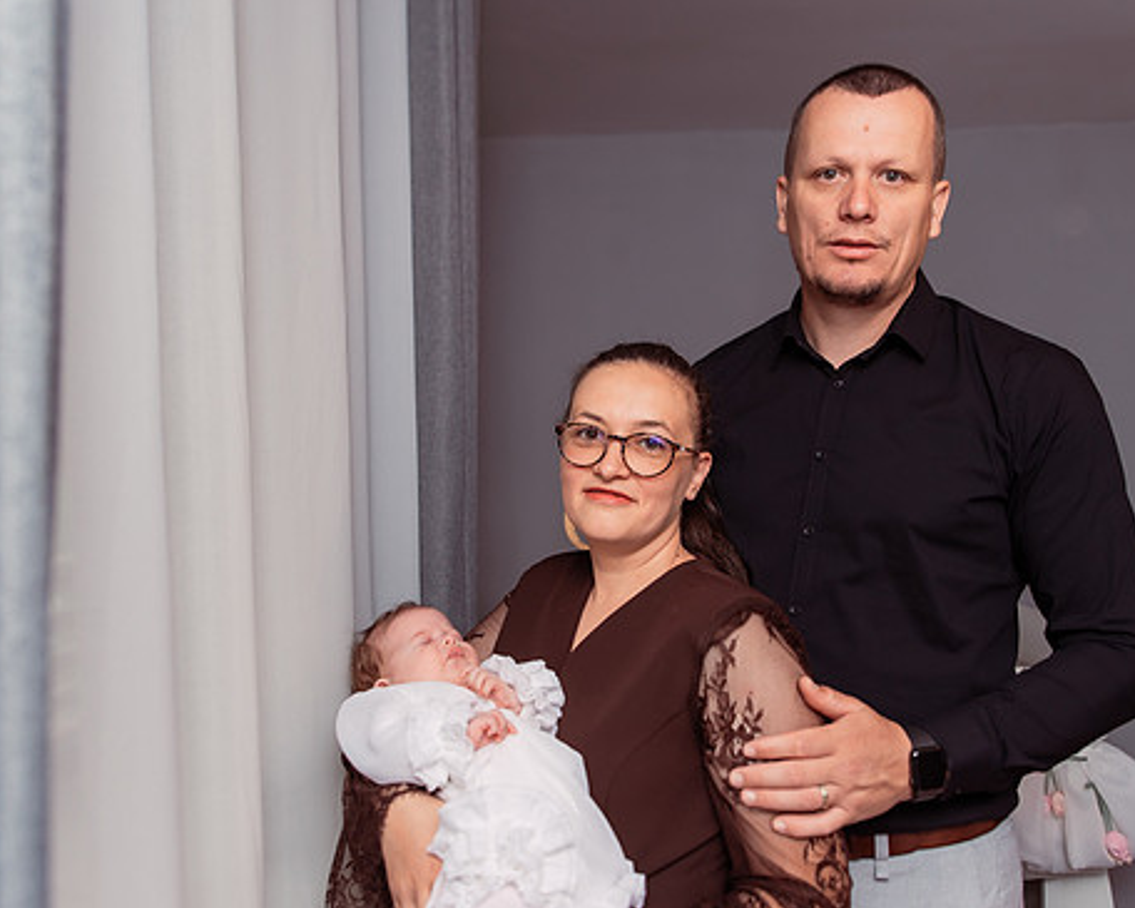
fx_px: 1042
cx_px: 575
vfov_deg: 47.1
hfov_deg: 57.2
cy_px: 475
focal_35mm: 31
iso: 250
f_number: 3.2
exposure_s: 1/250
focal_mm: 26
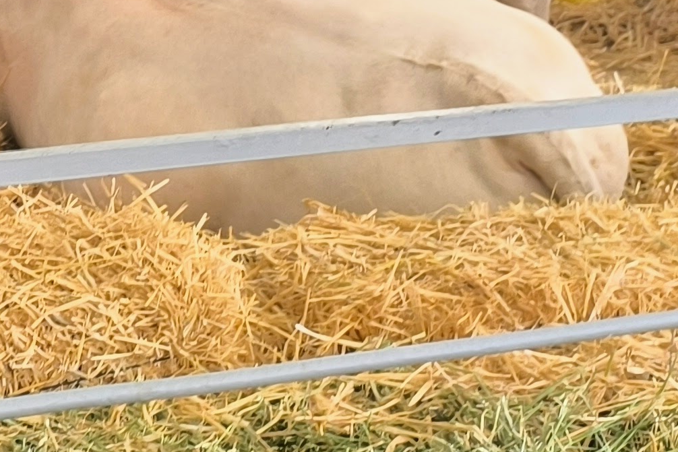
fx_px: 1827
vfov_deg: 12.7
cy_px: -391
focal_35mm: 97
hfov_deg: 20.0
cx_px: -96
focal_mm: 6.14
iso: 400
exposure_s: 1/100
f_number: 1.65
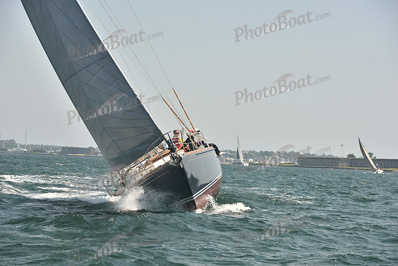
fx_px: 1106
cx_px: 199
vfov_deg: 13.7
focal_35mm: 100
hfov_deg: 20.4
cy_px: 133
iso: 250
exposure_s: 1/640
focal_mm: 100
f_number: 6.3
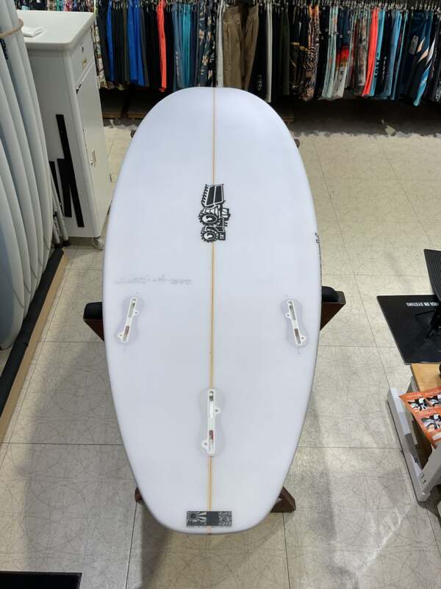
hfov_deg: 48.2
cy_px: 294
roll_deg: -0.9
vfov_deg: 61.7
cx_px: 220
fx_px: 493
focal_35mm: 29
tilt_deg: -42.9
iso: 25
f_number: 1.8
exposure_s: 1/120
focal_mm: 3
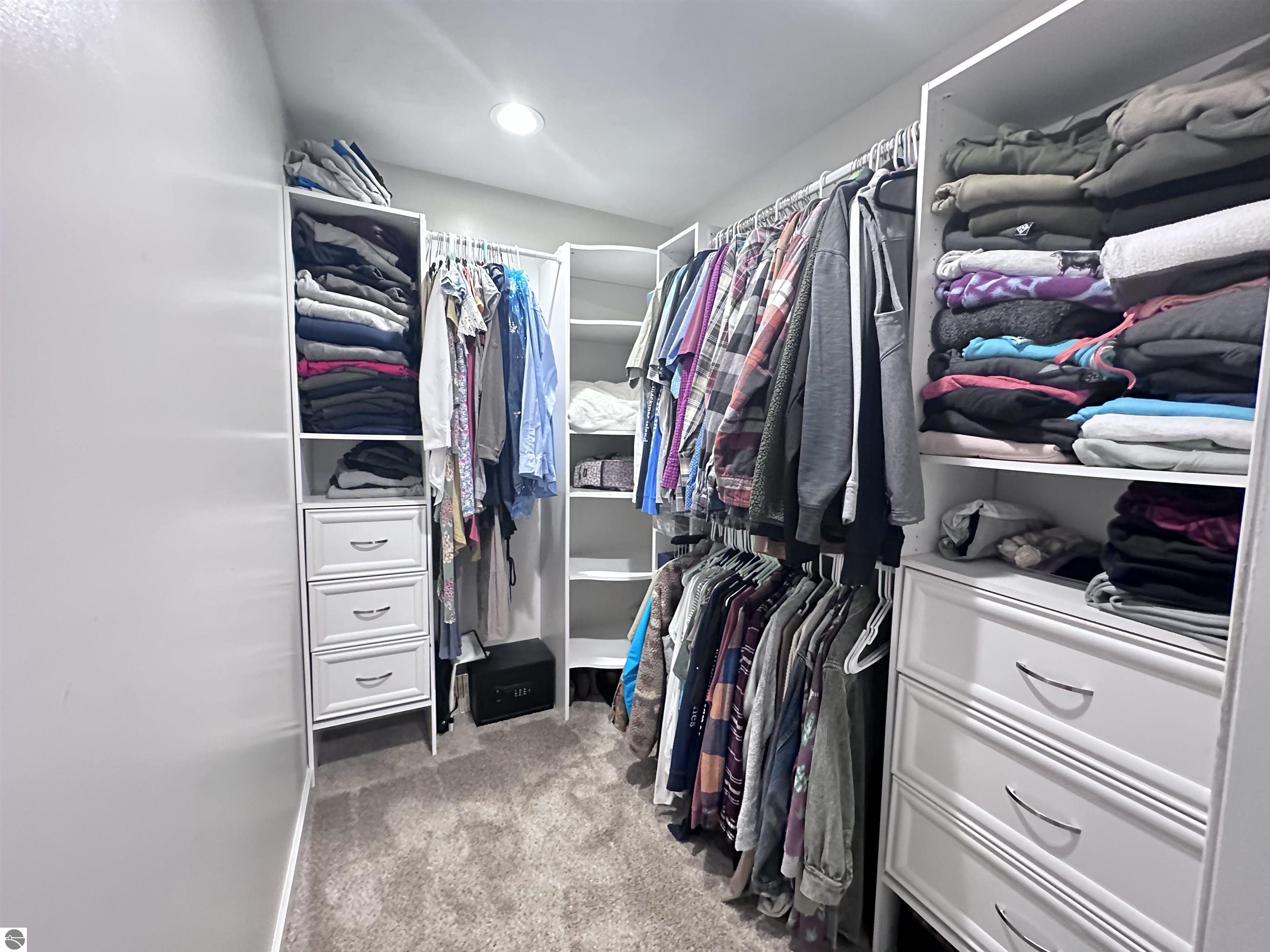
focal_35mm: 14
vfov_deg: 85.7
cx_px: 635
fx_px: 514
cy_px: 476
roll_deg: -1.5
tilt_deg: -5.0
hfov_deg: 102.1
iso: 1250
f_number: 2.2
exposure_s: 1/40
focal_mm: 2.22
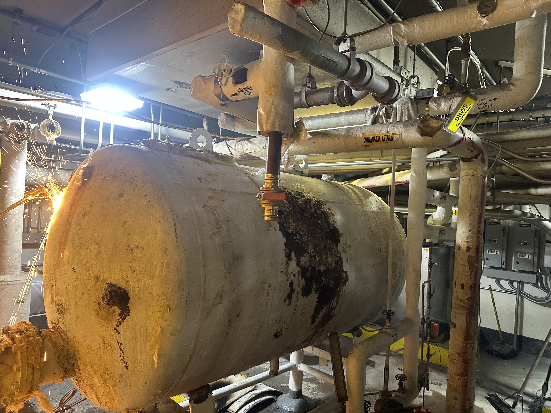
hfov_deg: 71.6
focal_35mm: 24
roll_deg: -2.2
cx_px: 276
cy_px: 206
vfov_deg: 56.8
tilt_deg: +2.5
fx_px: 382
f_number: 1.78
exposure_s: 1/60
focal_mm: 6.86
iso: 320
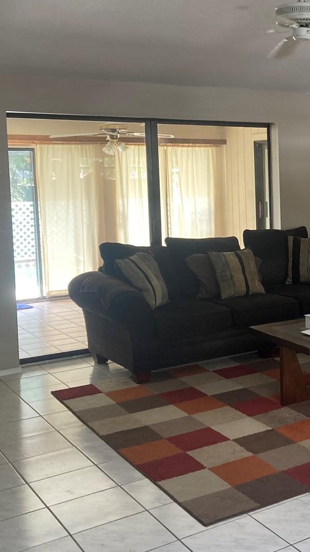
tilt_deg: -4.2
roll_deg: +0.1
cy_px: 248
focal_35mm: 48
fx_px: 701
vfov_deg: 42.8
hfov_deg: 23.5
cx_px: 337
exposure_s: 1/60
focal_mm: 3.99
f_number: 1.8
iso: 125
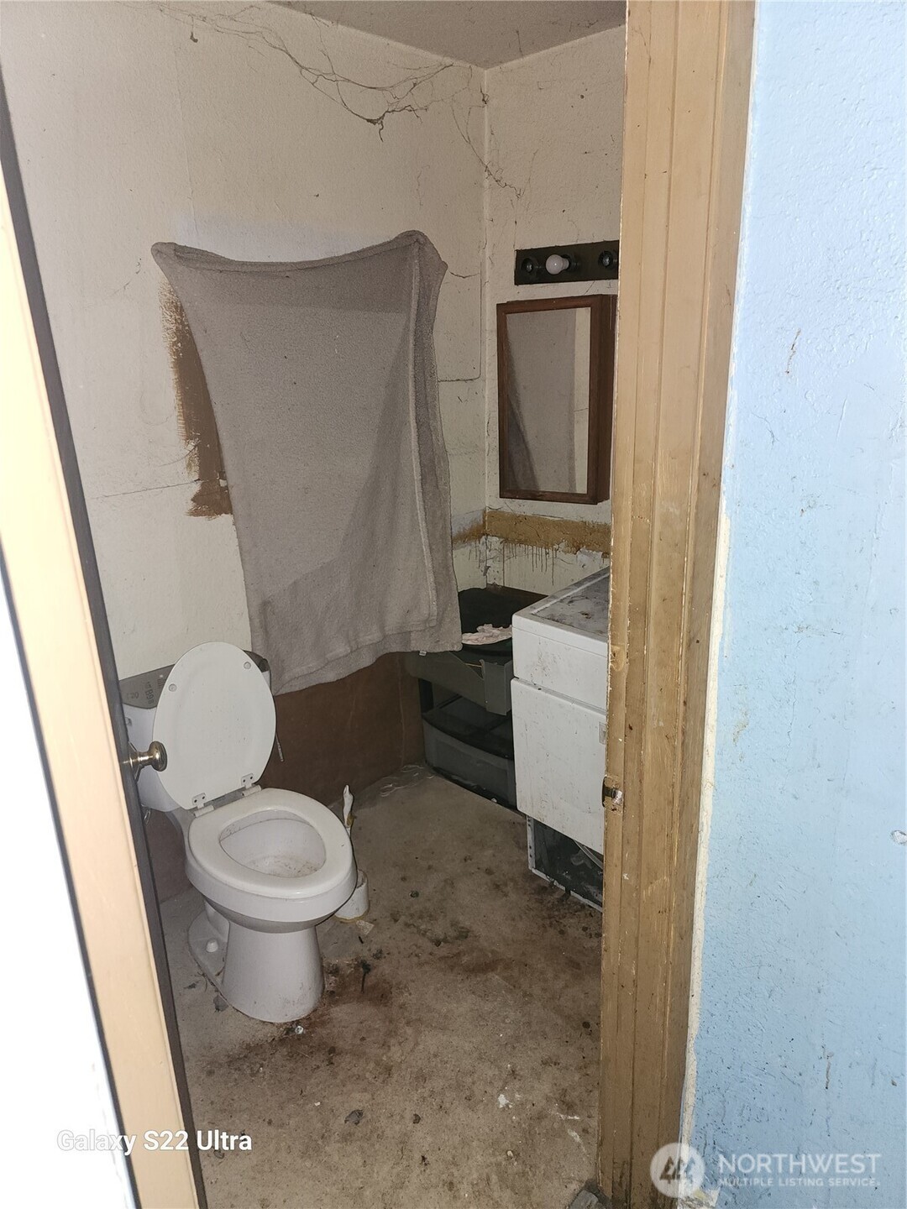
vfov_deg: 73.9
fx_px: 804
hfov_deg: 58.9
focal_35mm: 23
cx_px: 454
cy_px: 604
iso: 125
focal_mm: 6.4
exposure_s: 1/9.99
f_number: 1.8
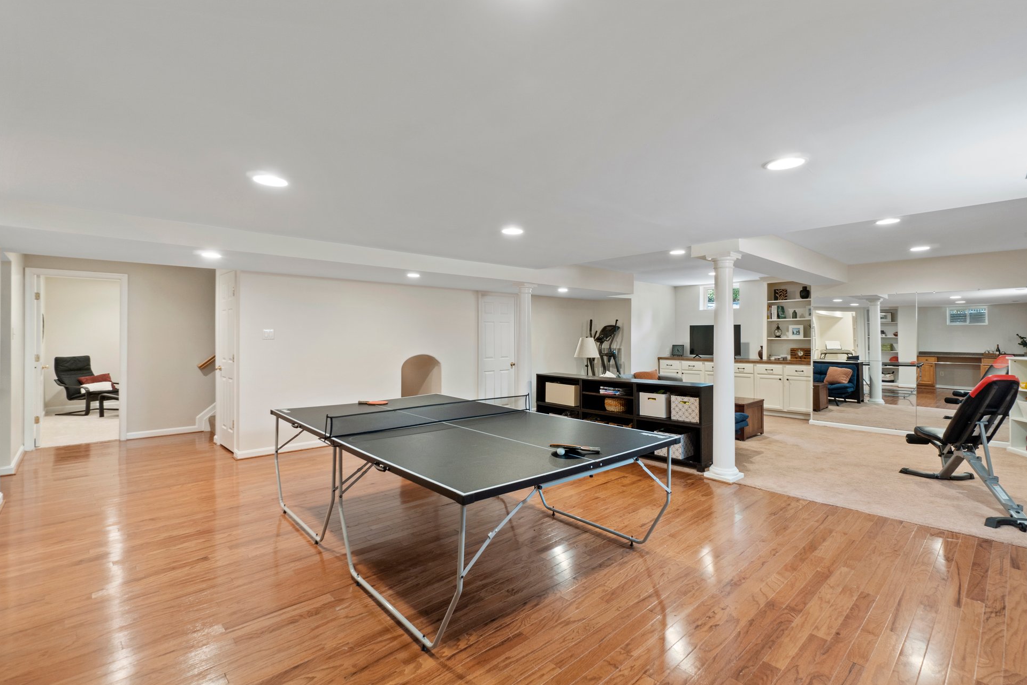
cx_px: 538
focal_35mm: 16
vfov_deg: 73.7
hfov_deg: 96.7
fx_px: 456
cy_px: 342
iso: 100
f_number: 8
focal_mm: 10
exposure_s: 1/1.25
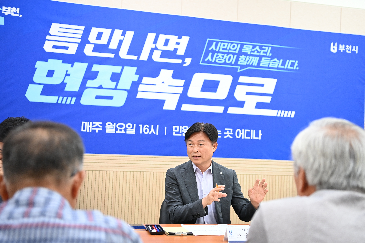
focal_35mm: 44
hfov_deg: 44.5
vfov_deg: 30.5
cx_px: 182
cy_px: 122
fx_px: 446
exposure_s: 1/250
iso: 2500
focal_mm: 44
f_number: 2.8
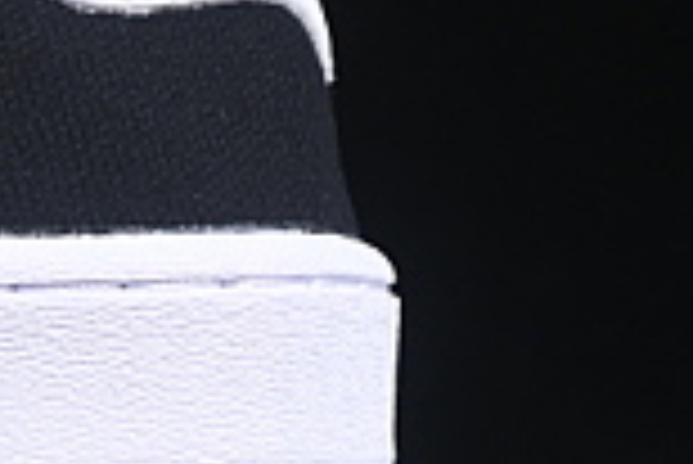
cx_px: -729
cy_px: -209
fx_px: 7514
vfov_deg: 3.5
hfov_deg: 5.2
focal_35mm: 390
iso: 160
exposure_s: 1/60
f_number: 6.3
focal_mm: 50
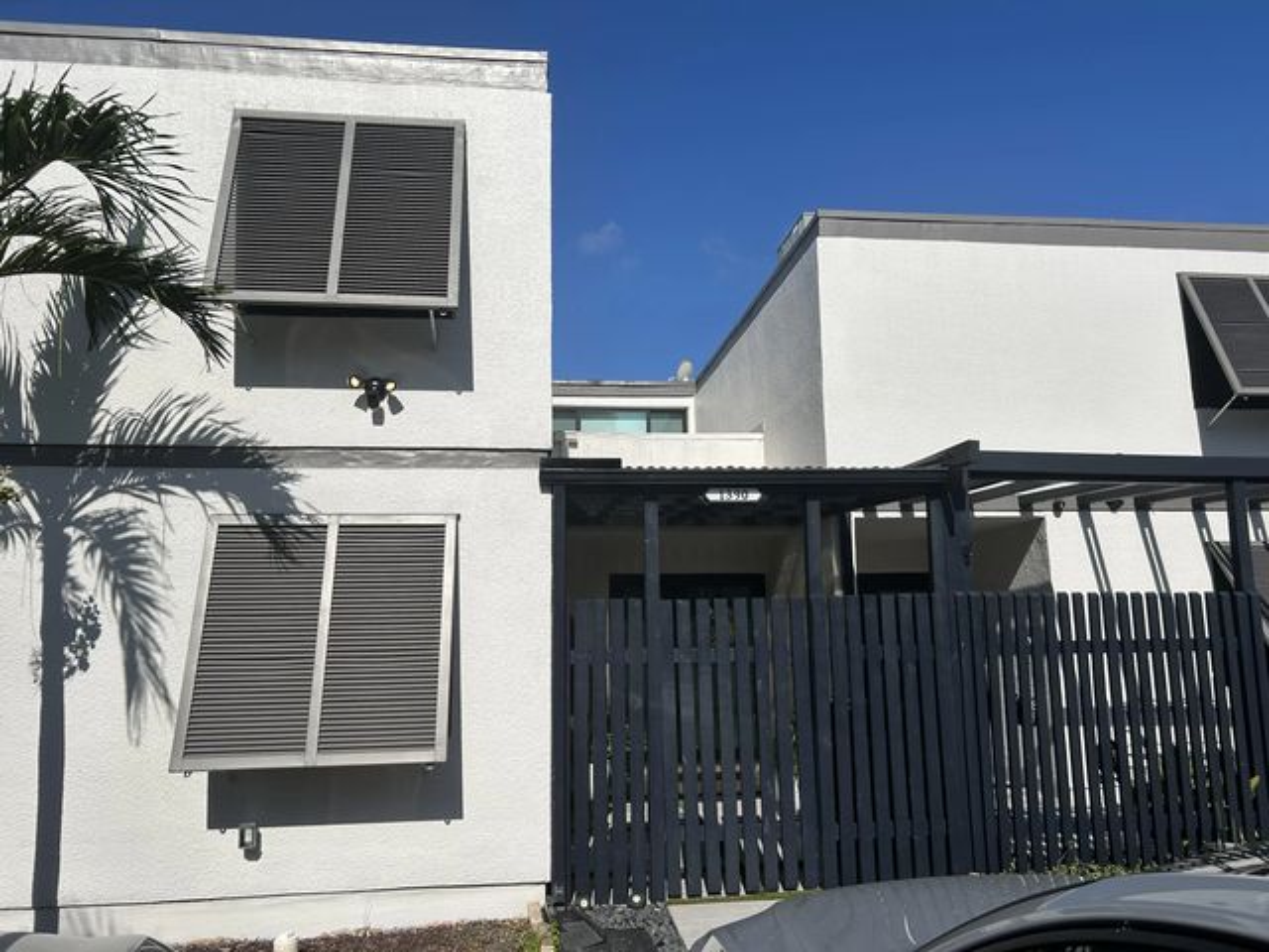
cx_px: 634
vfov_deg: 53.1
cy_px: 476
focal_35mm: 26
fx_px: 953
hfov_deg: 67.3
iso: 50
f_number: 1.5
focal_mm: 5.7
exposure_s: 1/9434
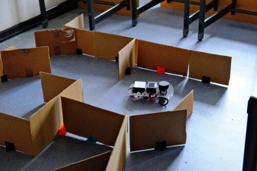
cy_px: 86
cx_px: 128
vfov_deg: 26.5
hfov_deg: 38.9
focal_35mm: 51
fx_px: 364
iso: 3200
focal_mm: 34.3
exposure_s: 1/105
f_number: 4.5
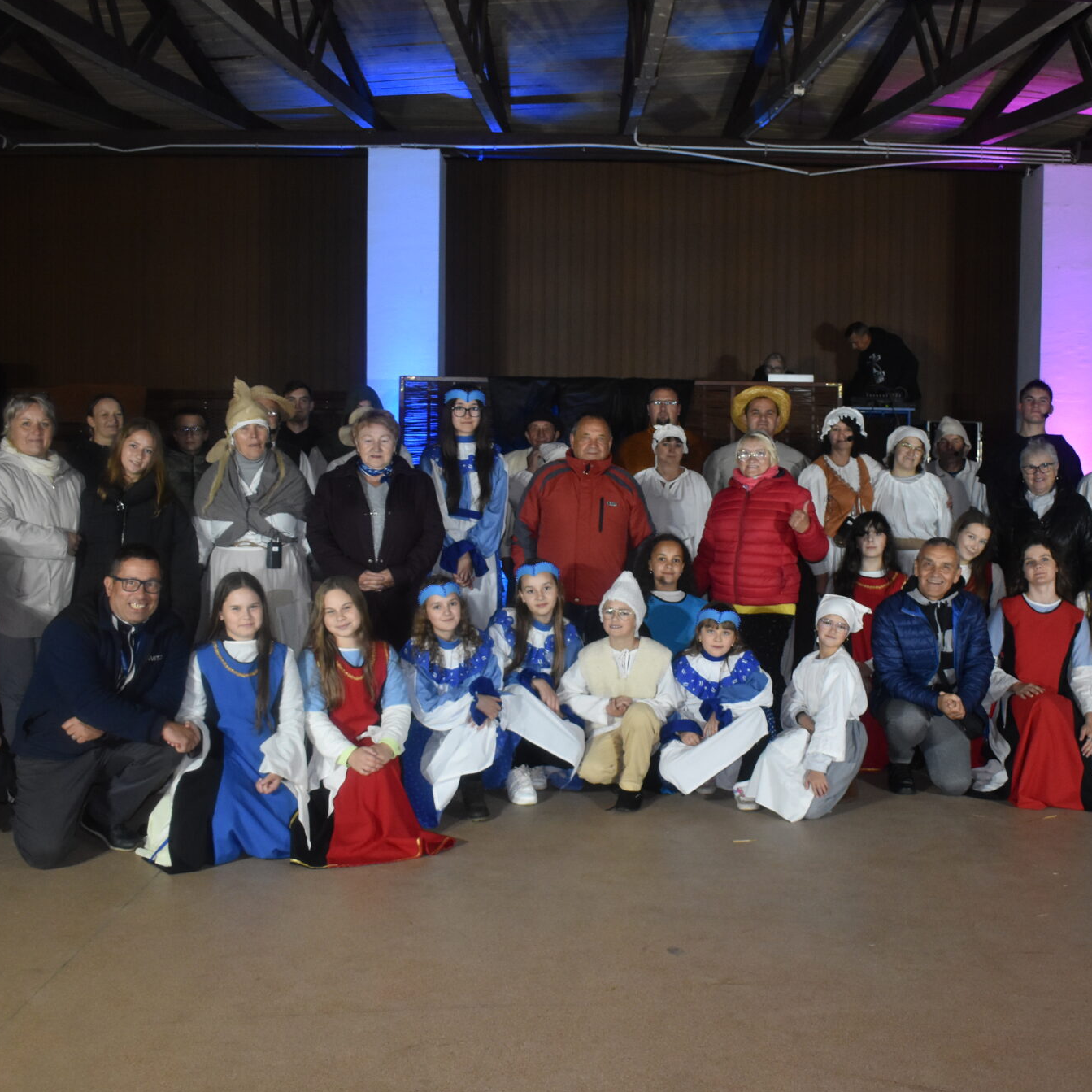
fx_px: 1249
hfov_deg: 47.1
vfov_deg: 47.2
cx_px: 629
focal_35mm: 35
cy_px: 550
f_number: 3.5
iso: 1600
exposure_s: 1/125
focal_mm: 18
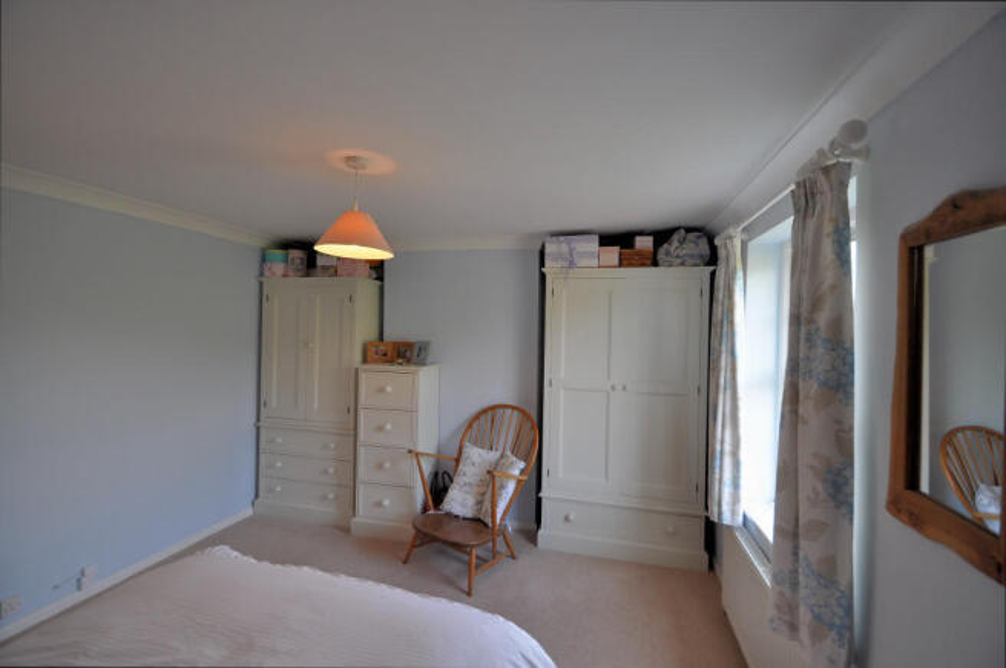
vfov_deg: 77.2
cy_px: 334
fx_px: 419
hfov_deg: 100.4
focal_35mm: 15
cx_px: 503
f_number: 4
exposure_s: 1/60
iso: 400
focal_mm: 10
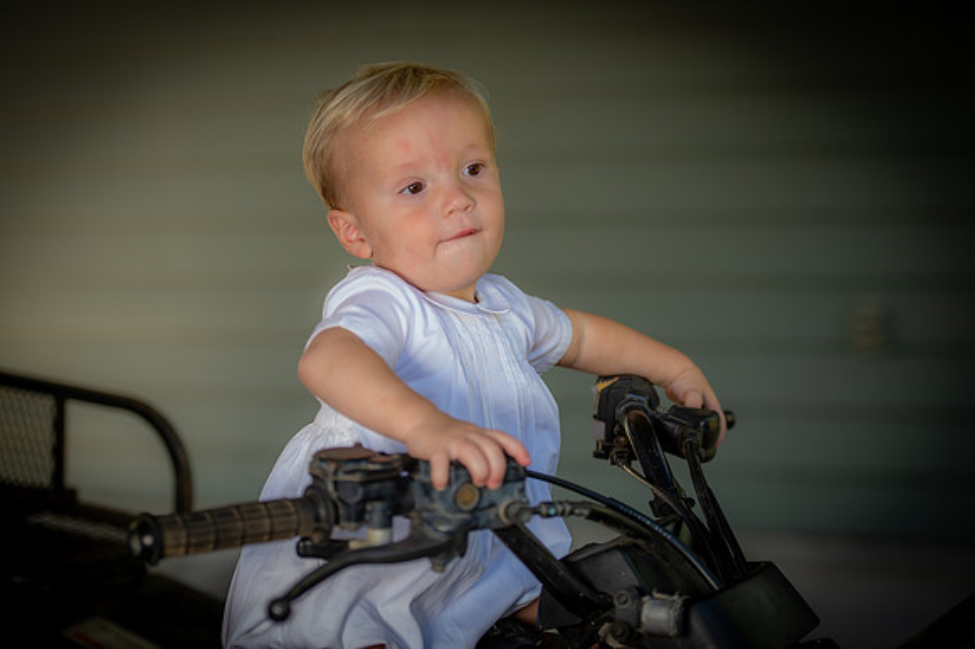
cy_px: 324
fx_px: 2571
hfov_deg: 21.5
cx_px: 488
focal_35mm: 95
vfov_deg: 14.4
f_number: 2.8
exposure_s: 1/80
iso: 50
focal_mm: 95
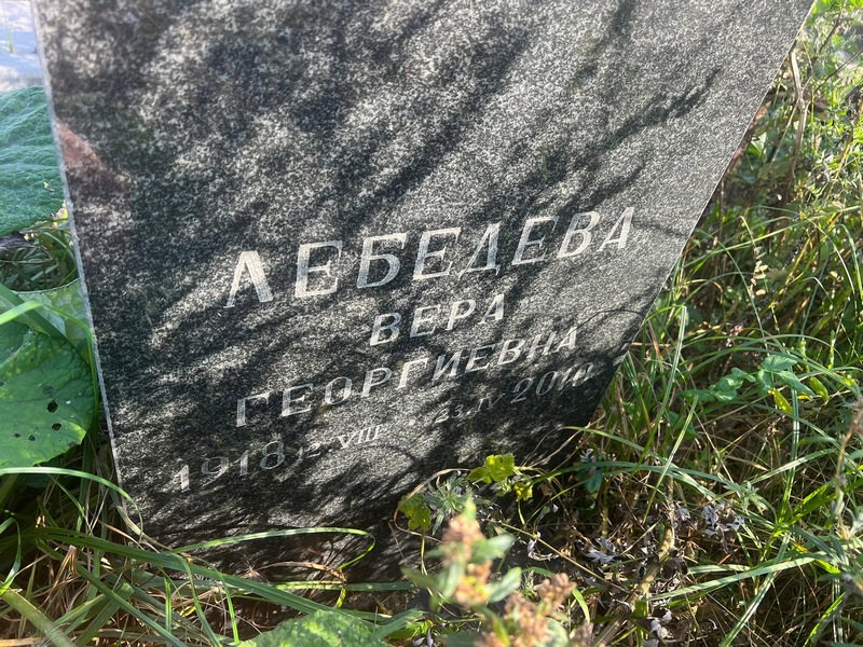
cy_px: 324
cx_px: 432
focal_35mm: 26
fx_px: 648
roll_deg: -15.6
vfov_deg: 53.1
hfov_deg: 67.3
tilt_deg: -41.5
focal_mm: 5.7
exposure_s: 1/389
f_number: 1.5
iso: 50
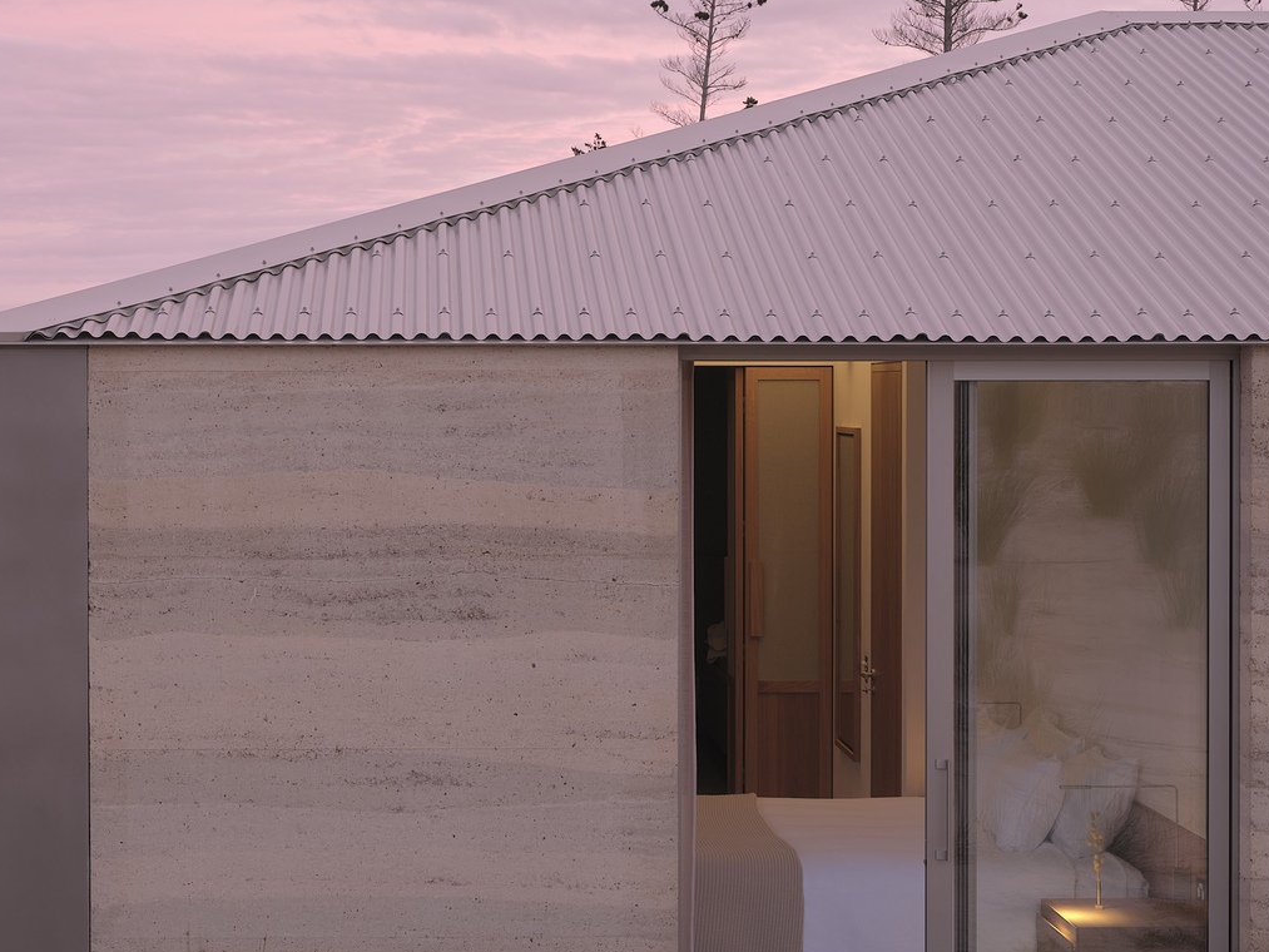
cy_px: 436
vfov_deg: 19.6
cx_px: 333
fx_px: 2750
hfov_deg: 25.7
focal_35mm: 75
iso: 160
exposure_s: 1.5
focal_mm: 47.9
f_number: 16
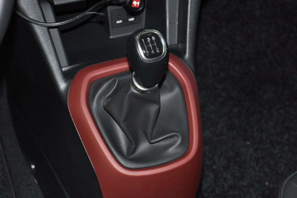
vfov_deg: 13.8
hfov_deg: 20.6
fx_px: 816
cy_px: 99
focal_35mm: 99
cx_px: 148
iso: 800
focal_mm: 66
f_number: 5.3
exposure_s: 1/60
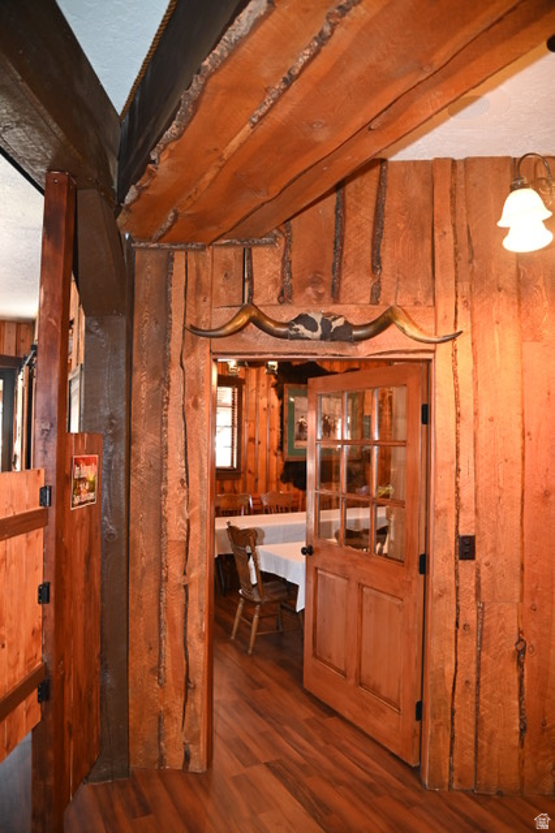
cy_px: 416
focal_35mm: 24
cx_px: 278
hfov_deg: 53.1
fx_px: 556
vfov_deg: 73.8
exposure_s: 1/60
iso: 3200
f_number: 4
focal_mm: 24
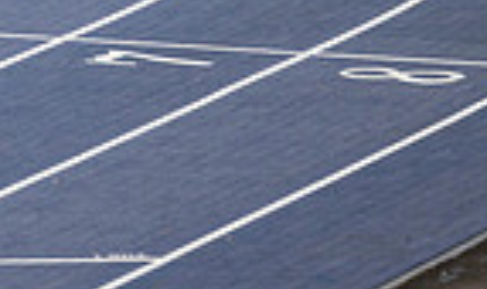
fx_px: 12923
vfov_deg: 1.3
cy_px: -326
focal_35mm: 987
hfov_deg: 2.2
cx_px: -444
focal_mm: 200
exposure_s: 1/400
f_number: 4
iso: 200
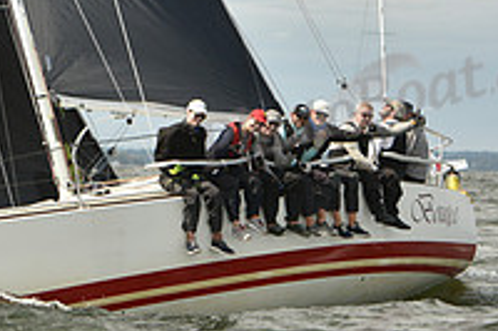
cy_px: 11
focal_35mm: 337
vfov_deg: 4.1
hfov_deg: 6.1
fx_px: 4658
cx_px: 72
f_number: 9
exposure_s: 1/800
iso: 250
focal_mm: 116
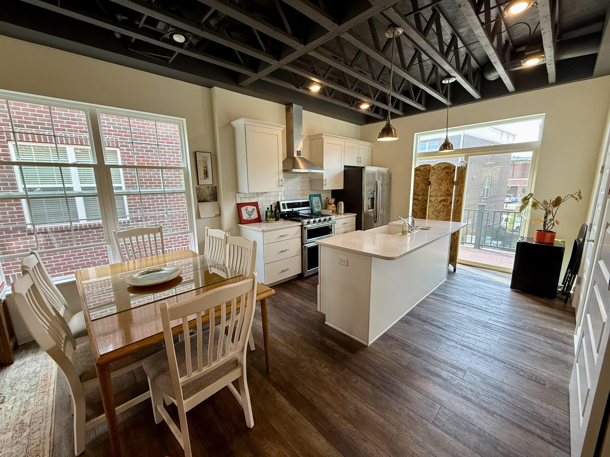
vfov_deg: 85.7
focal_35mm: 14
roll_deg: +0.8
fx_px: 247
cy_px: 228
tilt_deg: -10.5
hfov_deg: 102.1
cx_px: 305
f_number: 2.2
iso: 160
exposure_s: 1/120
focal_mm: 2.22
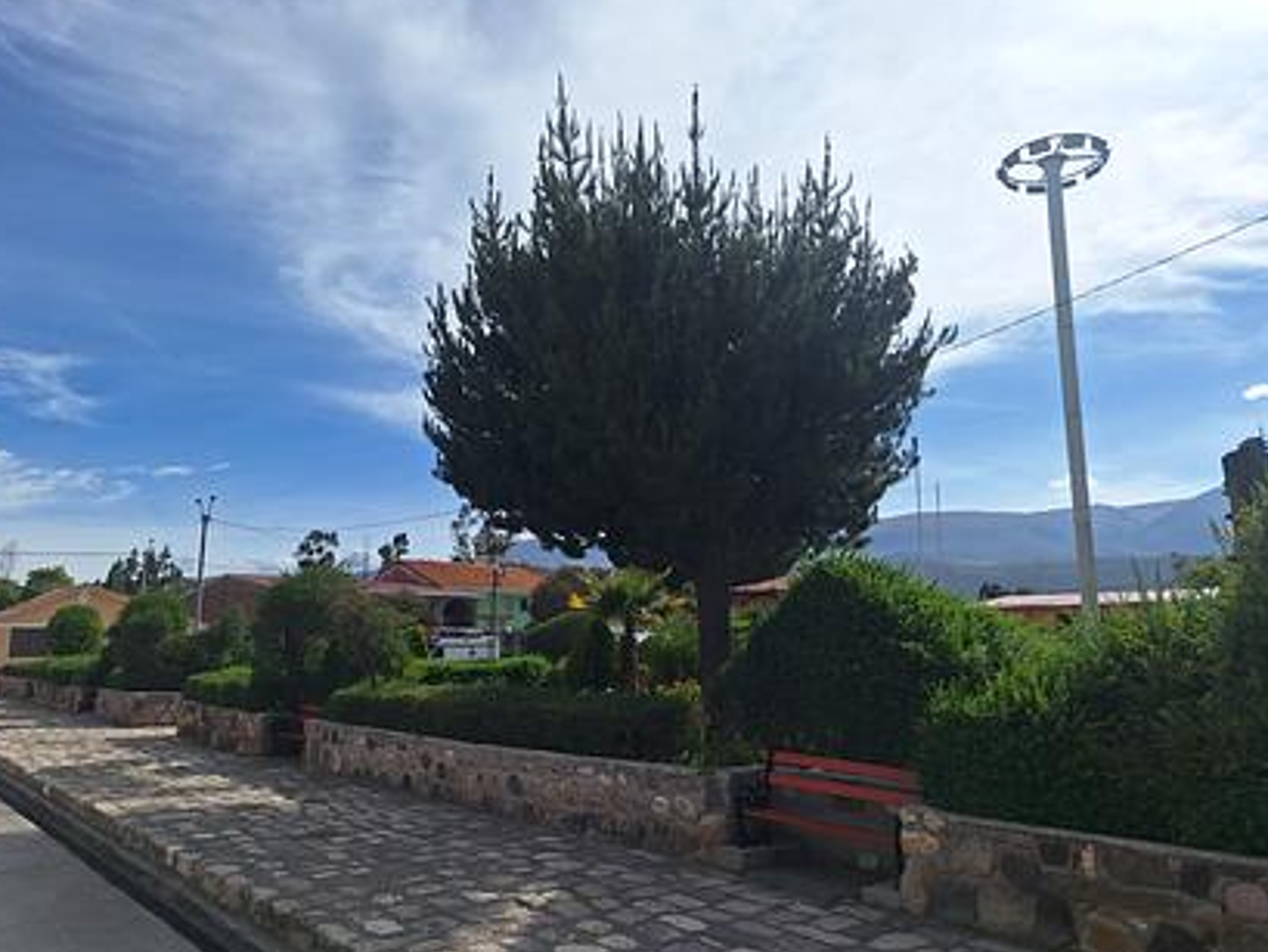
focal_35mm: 24
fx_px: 879
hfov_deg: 71.6
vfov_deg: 56.8
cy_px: 478
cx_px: 618
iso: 40
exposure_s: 1/6410
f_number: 1.8
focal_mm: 5.54
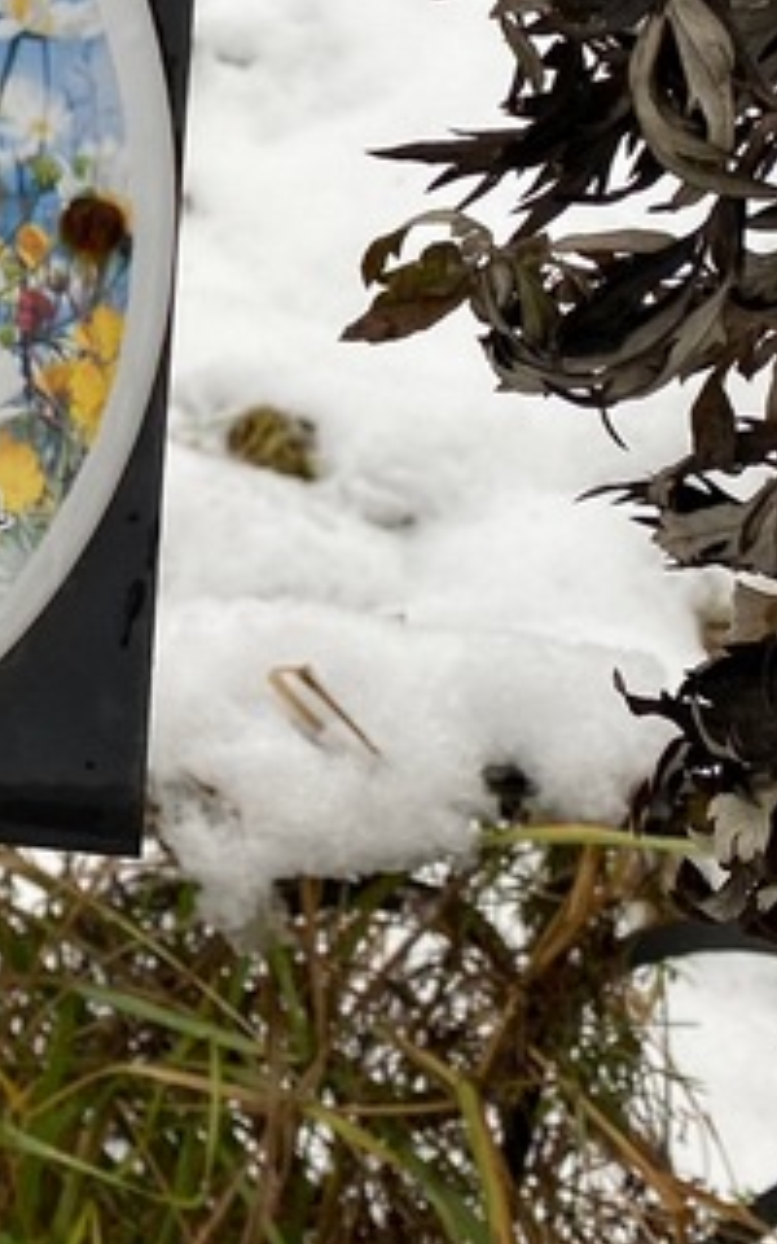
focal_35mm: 69
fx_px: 2338
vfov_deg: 29.2
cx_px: -443
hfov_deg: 16.8
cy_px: 288
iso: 32
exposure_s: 1/153
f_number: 1.8
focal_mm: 4.25
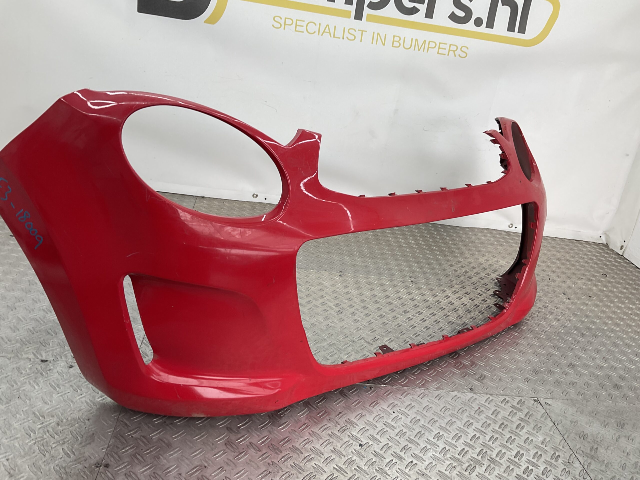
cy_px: 240
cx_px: 320
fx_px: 536
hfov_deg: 61.7
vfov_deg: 48.2
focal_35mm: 29
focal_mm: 3
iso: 20
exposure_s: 1/120
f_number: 1.8
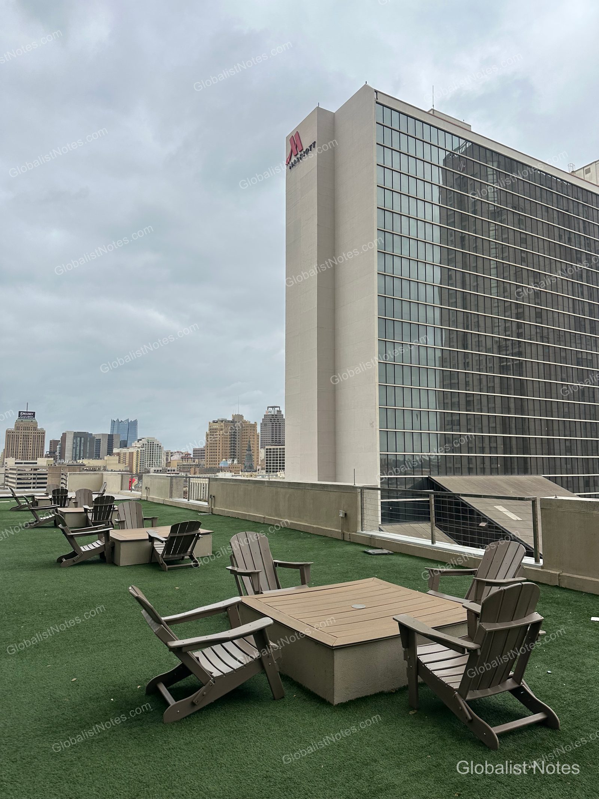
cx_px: 300
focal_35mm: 24
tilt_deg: +4.3
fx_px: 554
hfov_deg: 56.8
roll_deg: -2.7
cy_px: 400
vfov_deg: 71.6
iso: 80
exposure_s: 1/1880
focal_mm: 6.86
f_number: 1.78
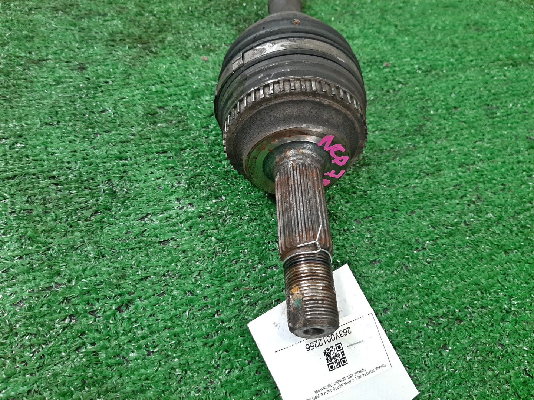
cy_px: 200
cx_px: 267
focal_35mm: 26
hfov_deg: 67.3
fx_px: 401
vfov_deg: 53.1
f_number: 1.7
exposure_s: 1/50
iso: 155
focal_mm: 3.93
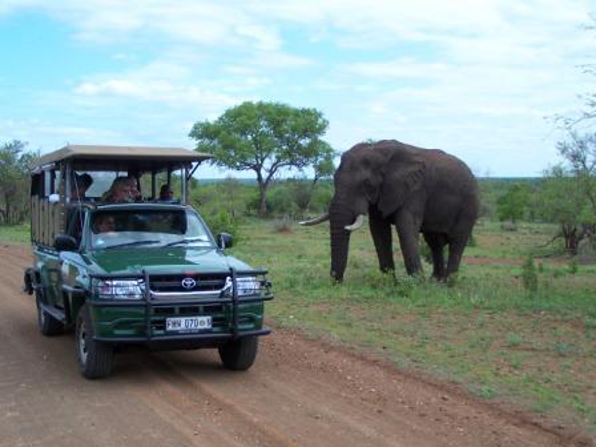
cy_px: 224
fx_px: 964
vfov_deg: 26.1
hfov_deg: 34.3
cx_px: 298
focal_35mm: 56
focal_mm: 9.3
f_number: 3.1
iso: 80
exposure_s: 1/750
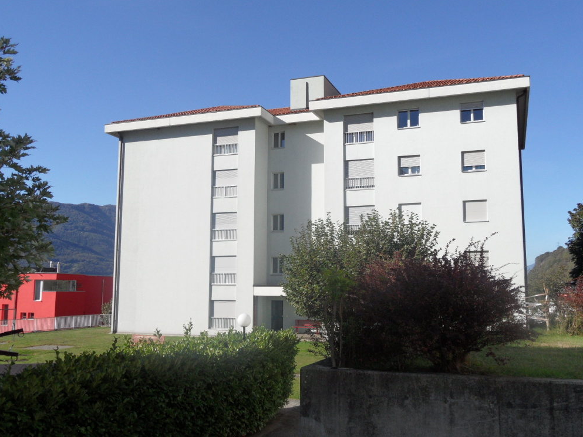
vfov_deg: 43.0
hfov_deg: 55.3
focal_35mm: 33
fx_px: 556
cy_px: 222
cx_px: 299
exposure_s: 1/1000
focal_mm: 5.3
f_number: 3.4
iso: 80
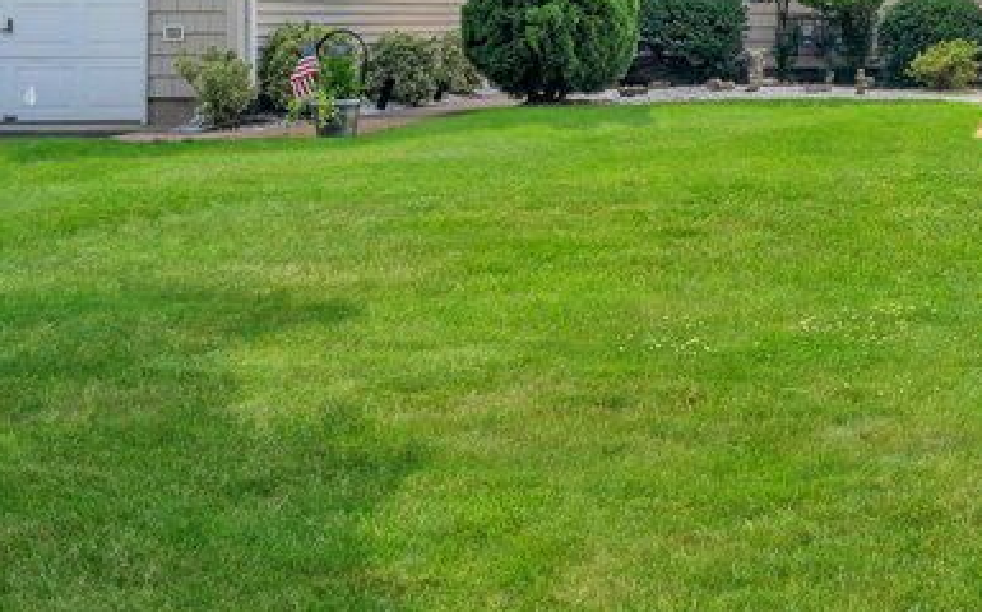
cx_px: 1069
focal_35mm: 53
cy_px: -1
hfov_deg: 33.5
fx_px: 1417
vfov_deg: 23.4
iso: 200
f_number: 16
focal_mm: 20
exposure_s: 1/30
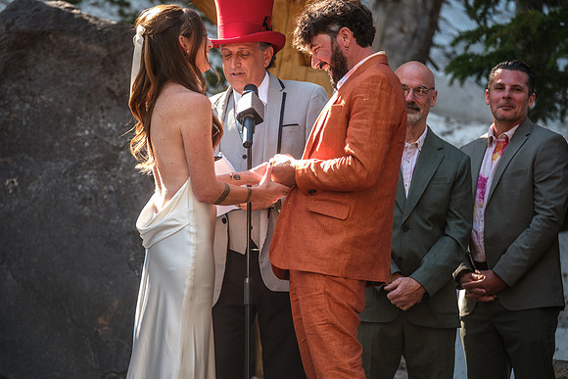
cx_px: 284
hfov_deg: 9.8
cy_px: 190
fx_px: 3314
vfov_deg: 6.5
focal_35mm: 210
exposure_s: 1/125
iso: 400
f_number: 4
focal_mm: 140
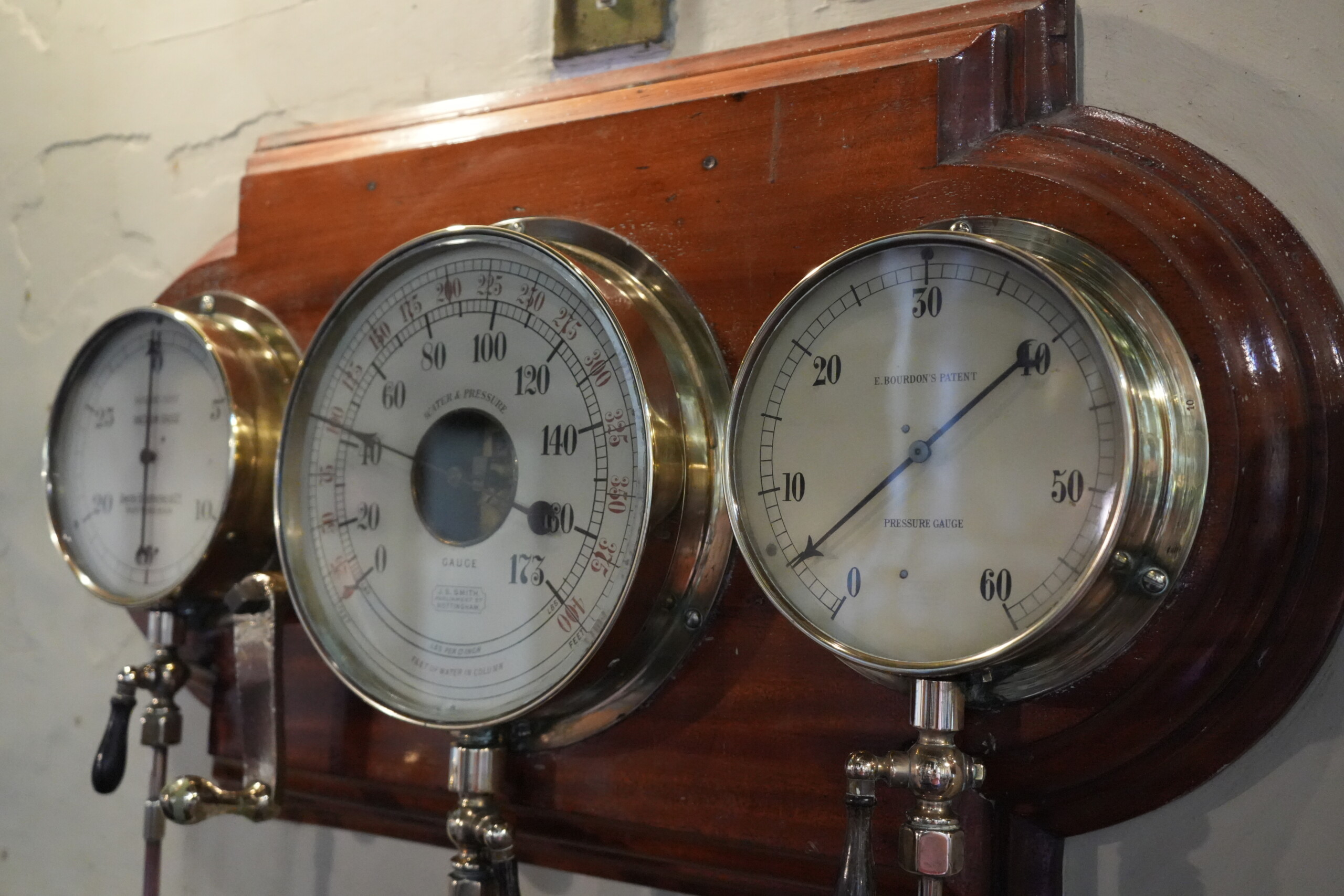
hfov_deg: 51.9
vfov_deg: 35.9
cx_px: 672
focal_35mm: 37
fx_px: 1381
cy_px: 448
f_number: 4
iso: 12800
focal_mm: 37
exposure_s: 1/160
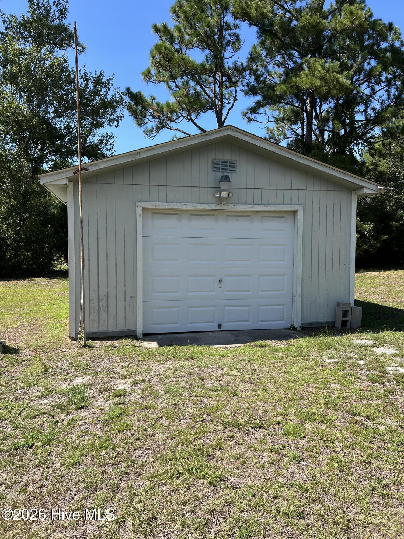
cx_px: 202
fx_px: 405
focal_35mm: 26
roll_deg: +0.1
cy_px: 270
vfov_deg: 67.3
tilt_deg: +1.2
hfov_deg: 53.1
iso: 50
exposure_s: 1/2353
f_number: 1.5
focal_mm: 5.7
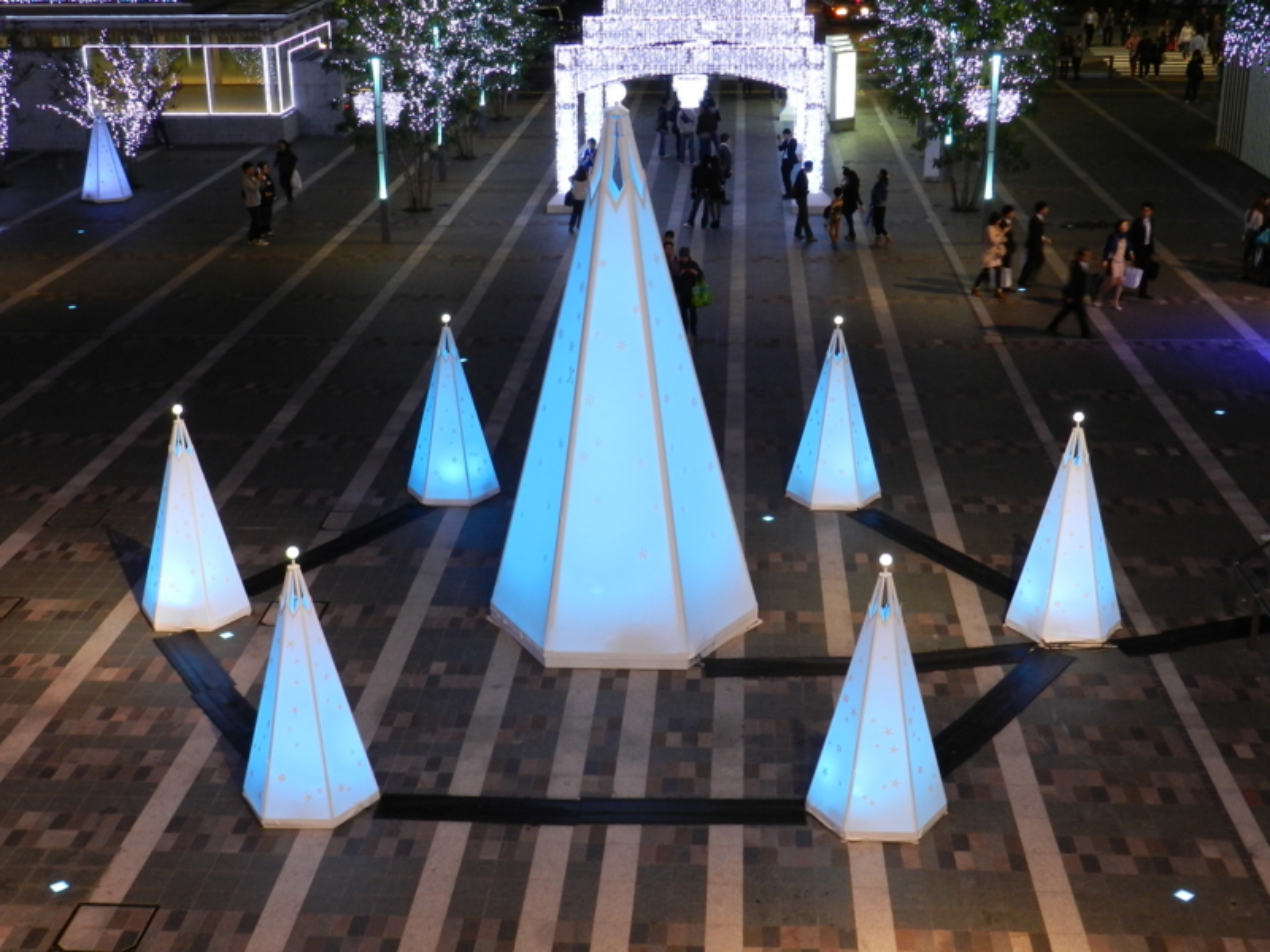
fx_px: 1688
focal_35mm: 46
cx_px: 635
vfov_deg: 31.5
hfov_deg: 41.2
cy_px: 476
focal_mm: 8.1
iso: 400
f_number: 4.2
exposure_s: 1/15
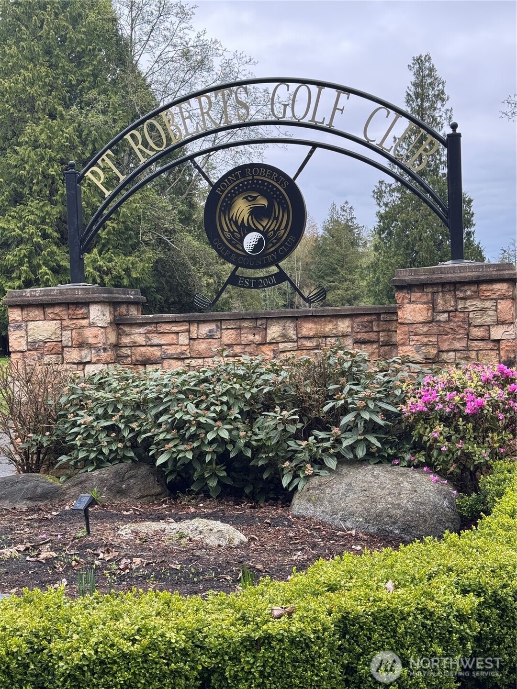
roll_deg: +2.2
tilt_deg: -1.0
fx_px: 956
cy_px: 344
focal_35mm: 48
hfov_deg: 30.3
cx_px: 258
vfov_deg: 39.7
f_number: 1.78
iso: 64
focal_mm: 6.76
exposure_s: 1/349
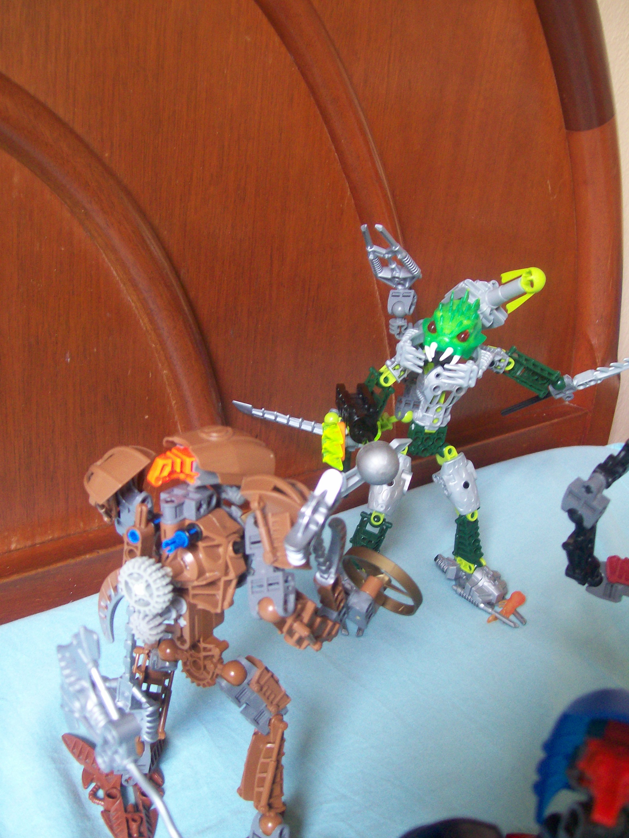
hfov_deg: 39.7
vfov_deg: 51.4
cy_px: 419
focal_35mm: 36
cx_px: 314
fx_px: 872
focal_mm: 6
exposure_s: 1/16.4
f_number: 2.7
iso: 160
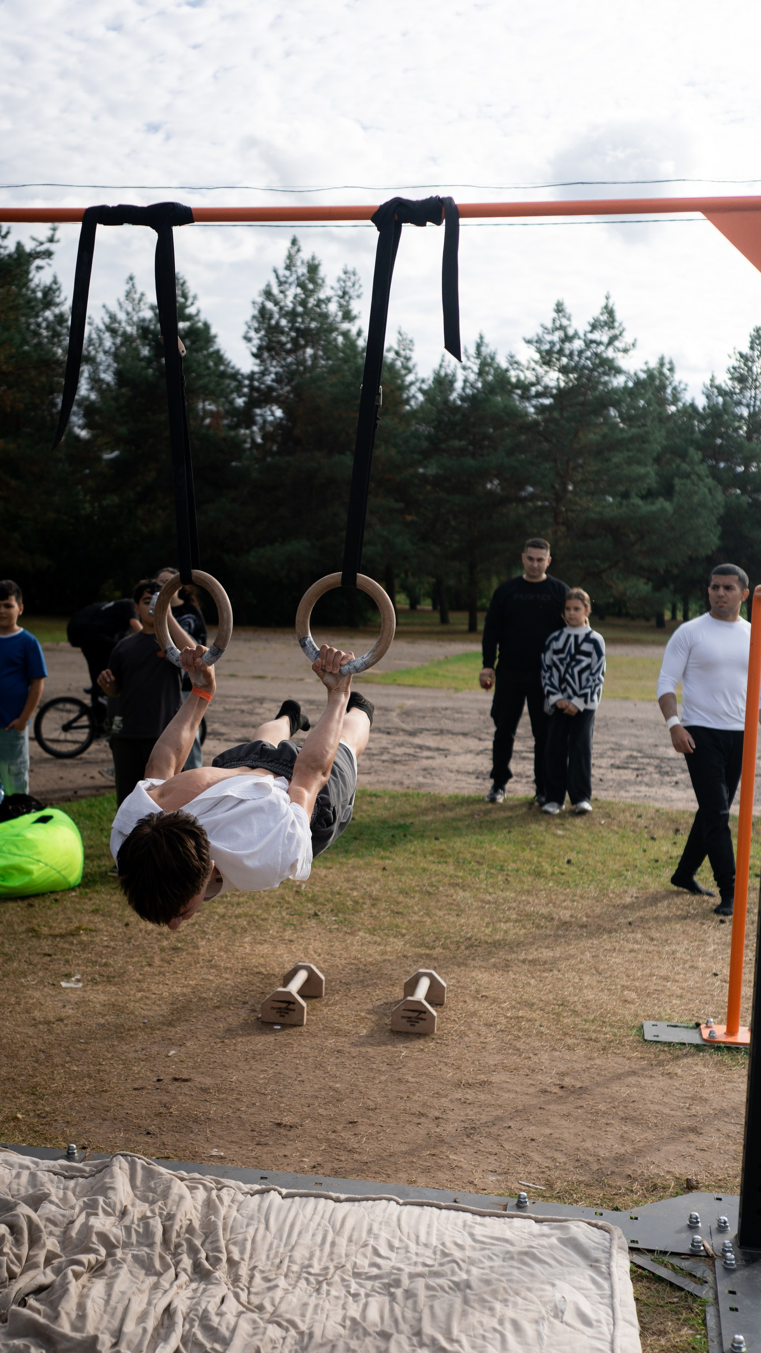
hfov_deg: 27.0
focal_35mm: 44
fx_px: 1578
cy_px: 754
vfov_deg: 46.3
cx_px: 263
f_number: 2.5
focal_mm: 35
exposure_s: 1/4000
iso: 100
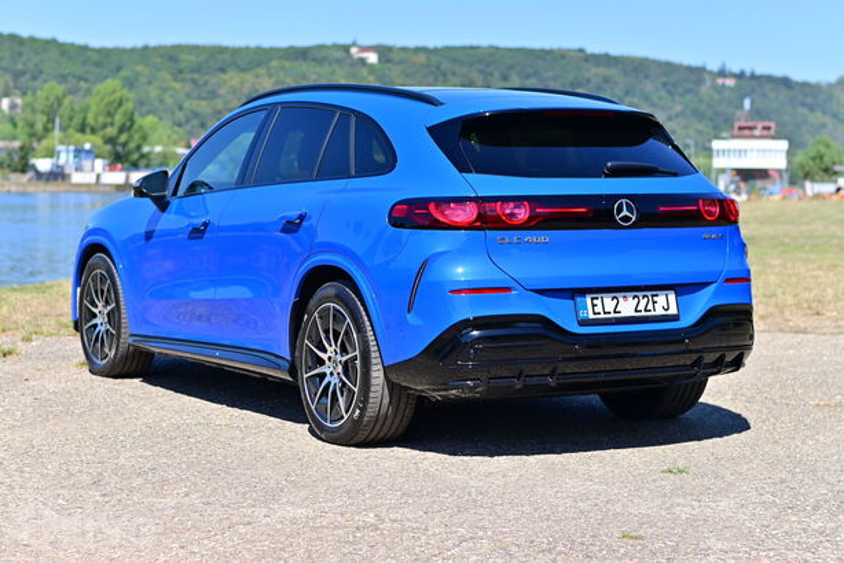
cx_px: 422
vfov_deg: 18.2
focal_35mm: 75
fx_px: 1759
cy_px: 282
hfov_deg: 27.0
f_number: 2.5
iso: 100
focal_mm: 50
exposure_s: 1/2500
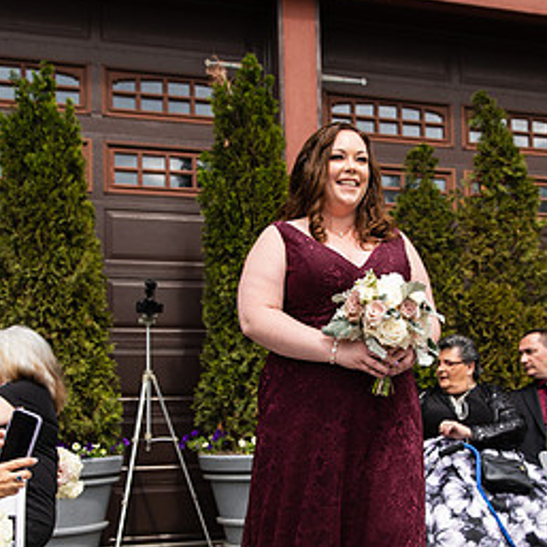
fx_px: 822
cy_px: 382
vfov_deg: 36.3
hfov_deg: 36.7
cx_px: 324
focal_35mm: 46
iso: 125
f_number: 2.8
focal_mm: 24
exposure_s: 1/1250
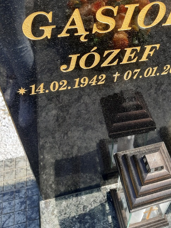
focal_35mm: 37
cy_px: 68
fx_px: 243
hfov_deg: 38.2
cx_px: 116
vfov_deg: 48.9
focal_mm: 3.92
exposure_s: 1/370
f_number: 1.7
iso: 40
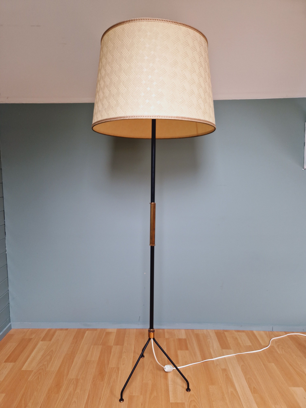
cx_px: 153
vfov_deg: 73.9
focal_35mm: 23
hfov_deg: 58.9
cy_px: 204
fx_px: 271
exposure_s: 1/180
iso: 125
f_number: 1.8
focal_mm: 5.4
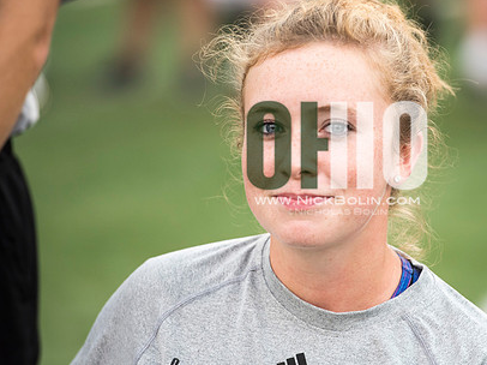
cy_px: 158
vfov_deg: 5.5
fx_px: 3768
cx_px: 337
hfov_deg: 7.4
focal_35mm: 268
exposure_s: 1/1250
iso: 1000
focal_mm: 195
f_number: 2.8
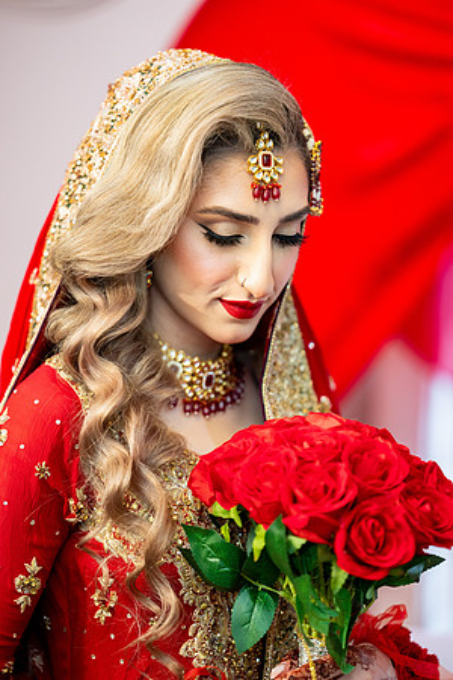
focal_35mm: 150
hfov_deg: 9.1
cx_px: 226
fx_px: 2831
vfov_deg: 13.7
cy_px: 340
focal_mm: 150
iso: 1000
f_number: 2
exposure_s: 1/200
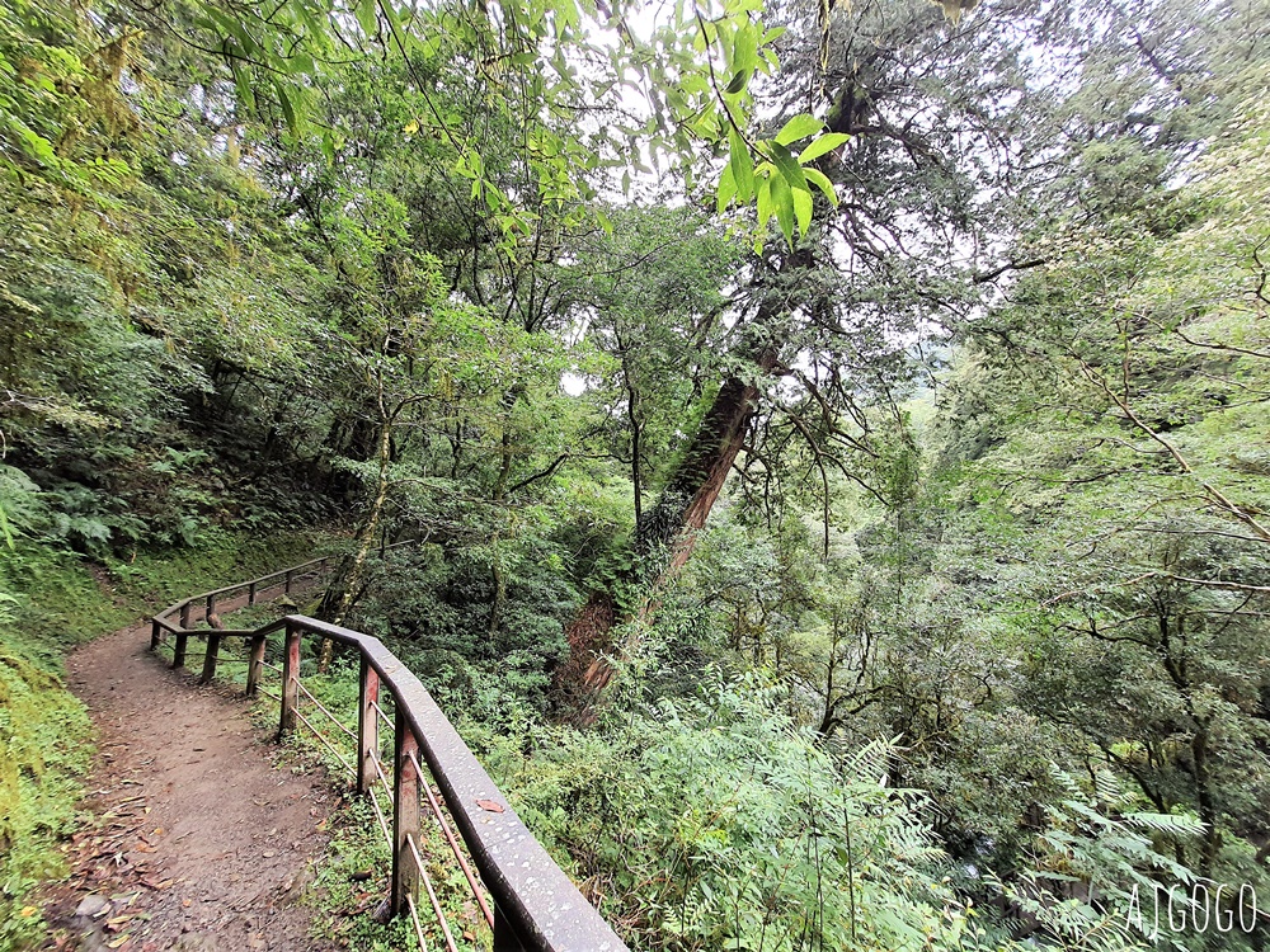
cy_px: 476
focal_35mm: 13
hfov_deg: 106.2
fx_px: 477
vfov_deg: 89.9
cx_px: 635
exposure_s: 1/120
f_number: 2.2
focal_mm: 1.74
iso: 64
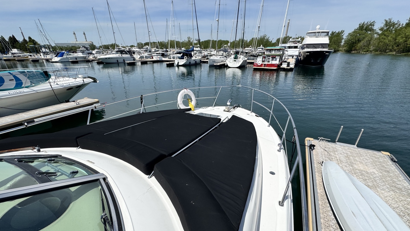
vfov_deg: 66.4
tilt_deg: -26.2
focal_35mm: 16
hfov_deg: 99.3
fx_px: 174
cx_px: 198
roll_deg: +1.6
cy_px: 140
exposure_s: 1/3546
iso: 50
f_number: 2.2
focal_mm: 2.22
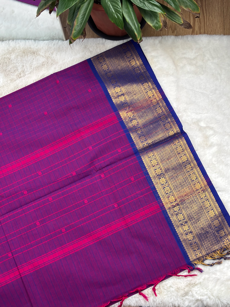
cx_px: 115
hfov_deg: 29.7
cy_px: 154
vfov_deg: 38.9
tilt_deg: -74.5
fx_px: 434
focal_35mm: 49
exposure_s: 1/50
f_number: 1.6
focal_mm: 5.96
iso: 50
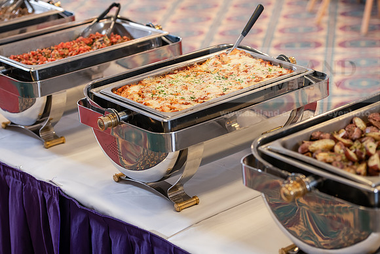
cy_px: 127
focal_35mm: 95
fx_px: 1003
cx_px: 190
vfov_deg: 14.4
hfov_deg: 21.5
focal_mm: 95
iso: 800
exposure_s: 1/160
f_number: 3.5
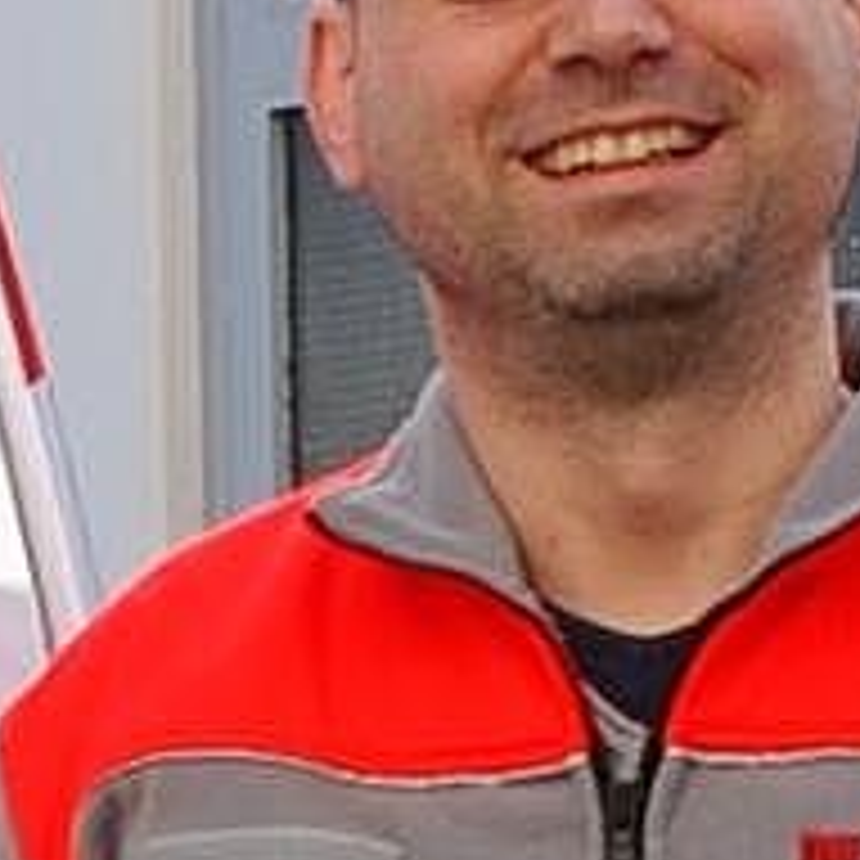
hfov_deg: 21.9
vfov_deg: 21.9
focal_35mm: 79
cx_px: 477
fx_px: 2221
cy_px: 516
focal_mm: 28
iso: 100
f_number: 5.6
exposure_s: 1/125
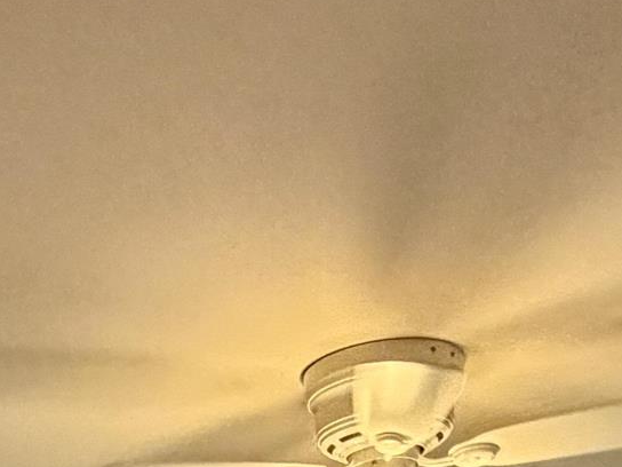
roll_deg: +3.3
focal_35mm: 79
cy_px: 1084
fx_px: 1420
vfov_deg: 13.9
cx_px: 90
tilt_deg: -7.0
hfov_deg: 24.2
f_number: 2.2
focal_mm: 2.22
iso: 320
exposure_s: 1/60
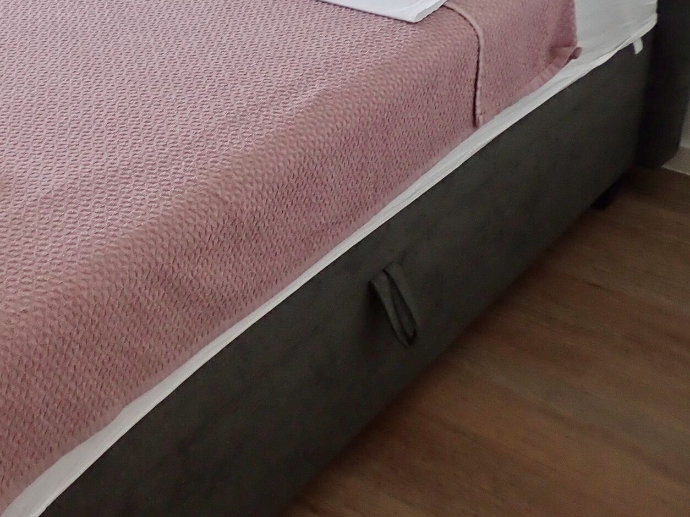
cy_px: 10
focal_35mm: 67
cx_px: -4
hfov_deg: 27.3
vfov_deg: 21.2
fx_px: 1335
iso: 100
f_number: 2.3
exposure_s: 1/100
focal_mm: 5.5
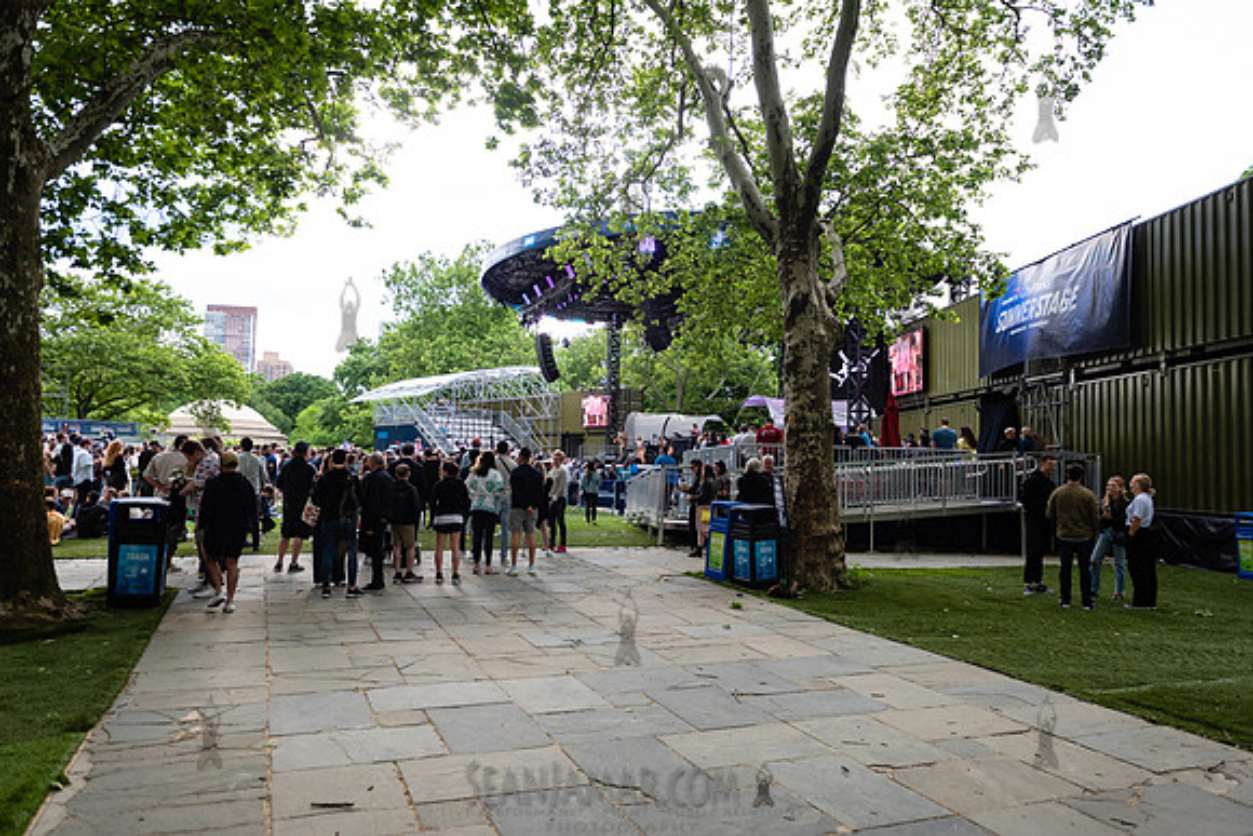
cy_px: 418
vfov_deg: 52.7
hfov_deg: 73.1
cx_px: 626
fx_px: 845
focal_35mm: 24
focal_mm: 24
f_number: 4
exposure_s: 1/320
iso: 500
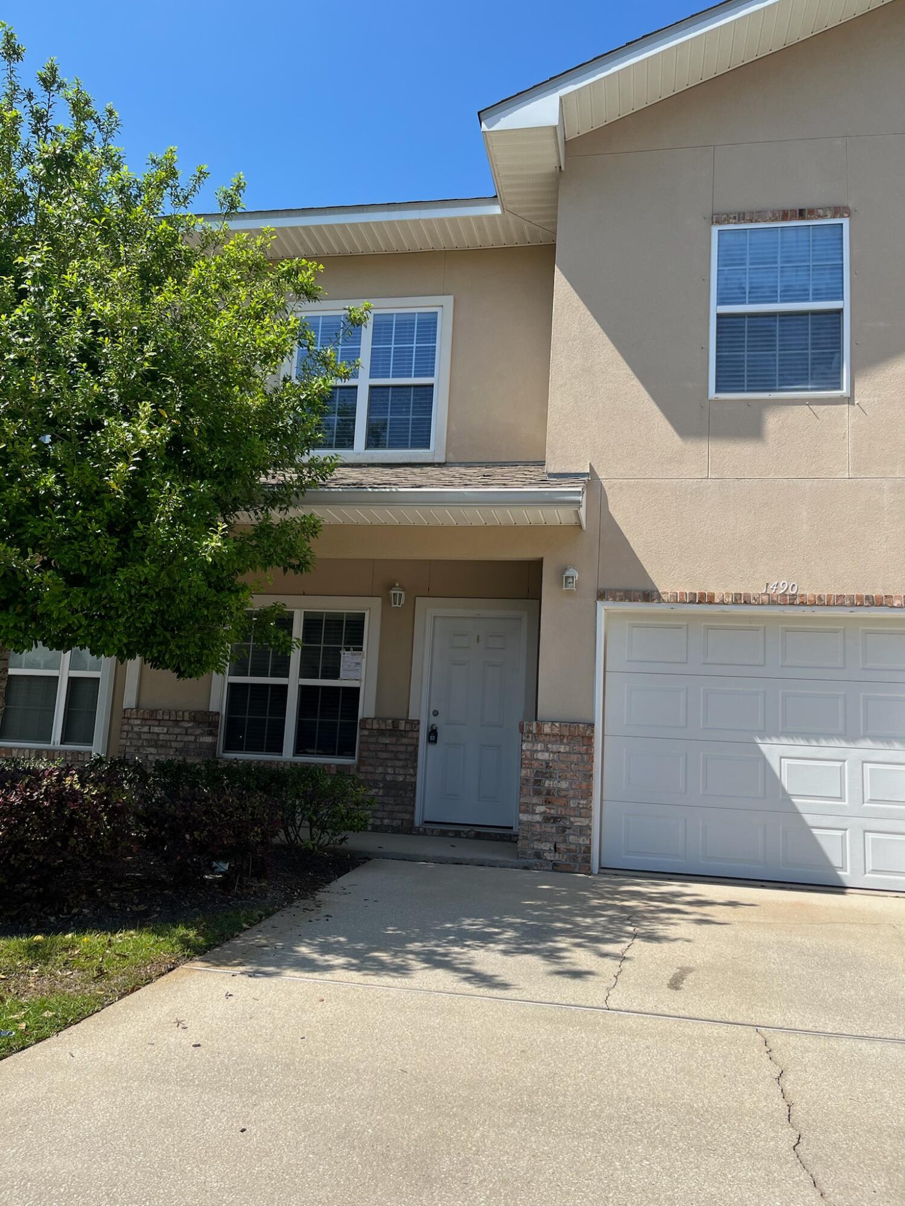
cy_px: 603
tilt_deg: +6.0
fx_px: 906
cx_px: 452
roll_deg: -2.3
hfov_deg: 53.1
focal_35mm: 26
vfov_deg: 67.3
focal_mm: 5.1
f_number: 1.6
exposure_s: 1/2967
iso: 50
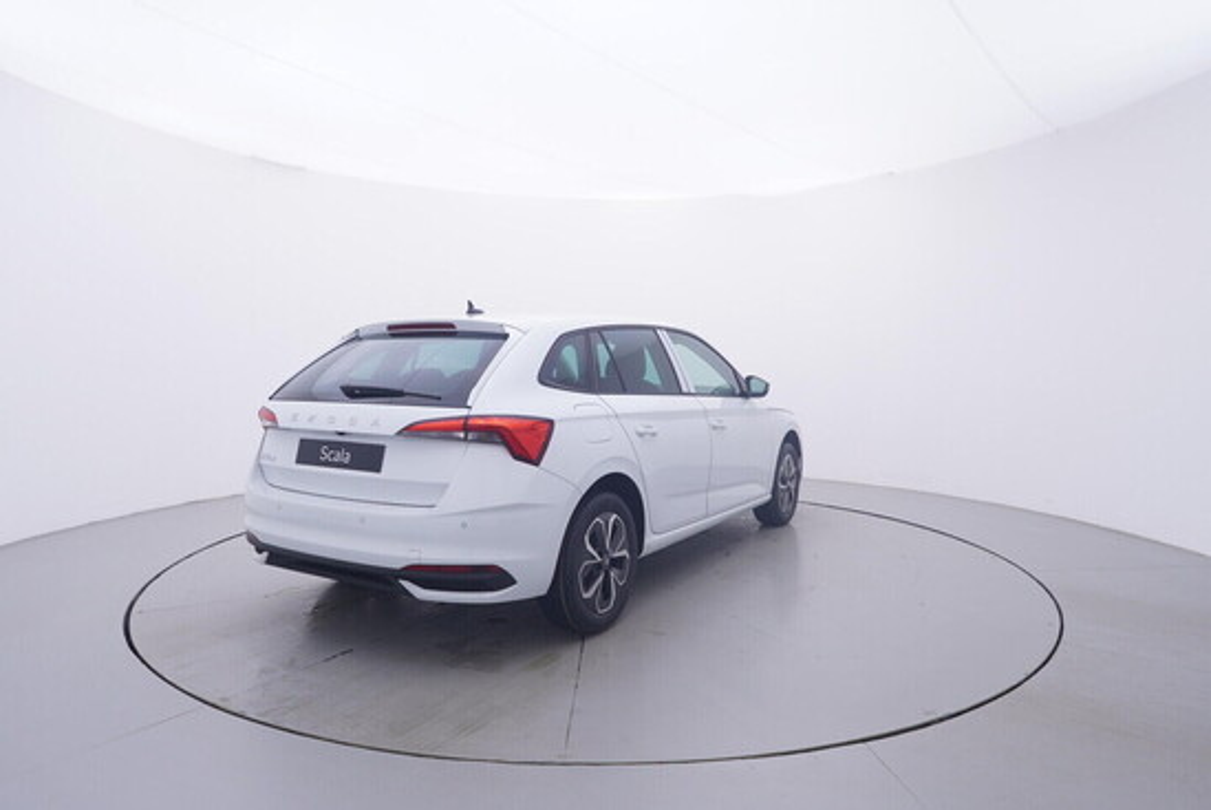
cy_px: 405
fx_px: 757
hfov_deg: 77.3
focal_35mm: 22
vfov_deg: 56.2
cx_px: 606
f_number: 5
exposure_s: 1/80
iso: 200
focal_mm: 15
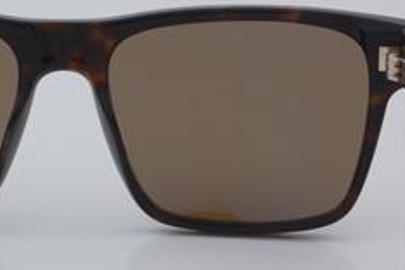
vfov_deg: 9.7
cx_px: 64
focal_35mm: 141
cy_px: 104
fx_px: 1584
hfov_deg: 14.5
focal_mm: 55
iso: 100
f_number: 32
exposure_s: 1/4
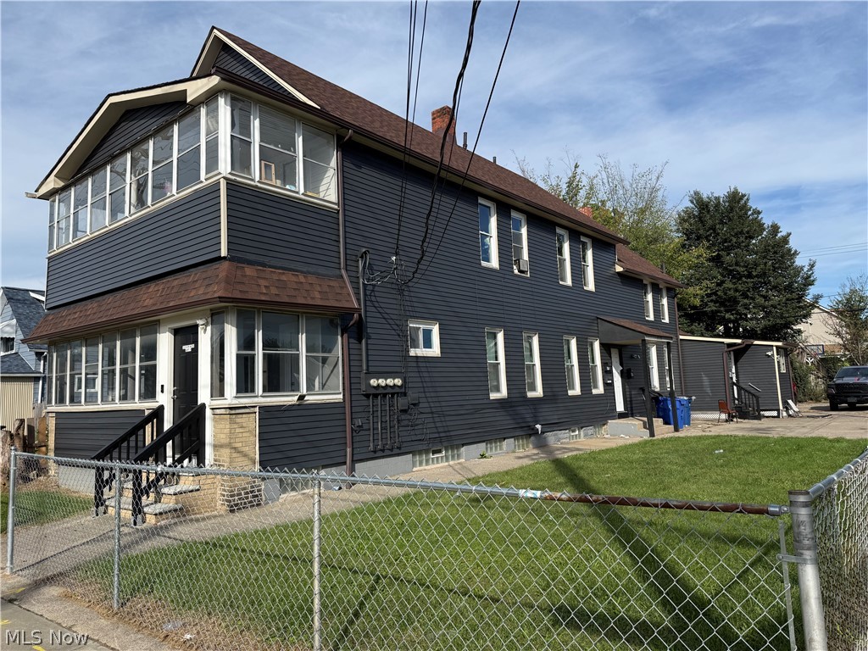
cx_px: 434
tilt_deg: +6.3
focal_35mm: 24
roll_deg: +2.8
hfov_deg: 71.6
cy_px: 326
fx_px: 602
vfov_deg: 56.8
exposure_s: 1/4405
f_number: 1.78
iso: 80
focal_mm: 6.76
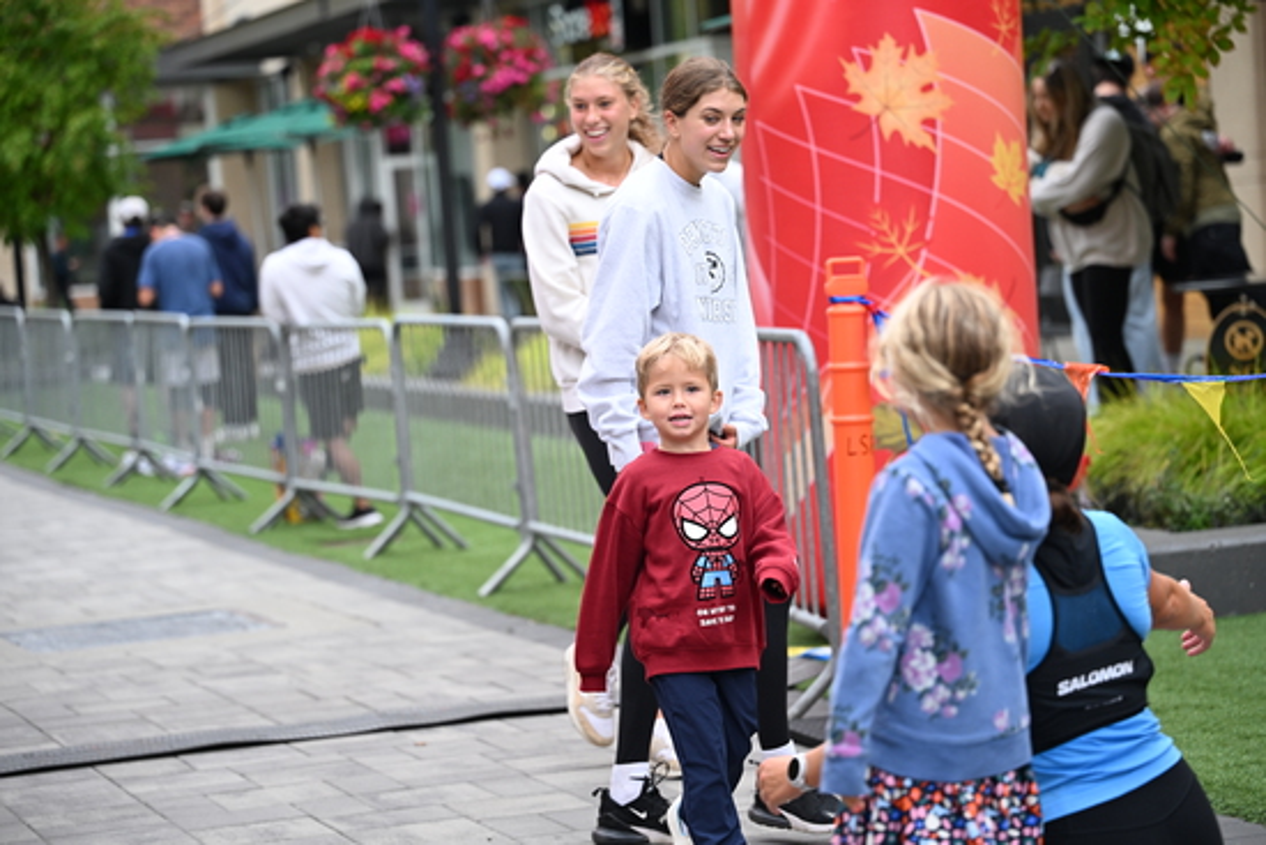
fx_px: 3482
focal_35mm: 99
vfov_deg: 13.8
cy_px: 422
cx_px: 633
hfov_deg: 20.6
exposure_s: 1/1600
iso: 640
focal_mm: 99
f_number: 2.8
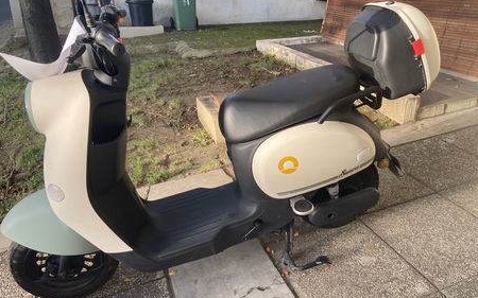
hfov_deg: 66.5
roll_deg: +0.6
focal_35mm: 28
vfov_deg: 44.5
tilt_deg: -26.6
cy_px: 152
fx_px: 365
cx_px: 241
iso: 32
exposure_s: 1/122
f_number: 1.8
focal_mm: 4.25
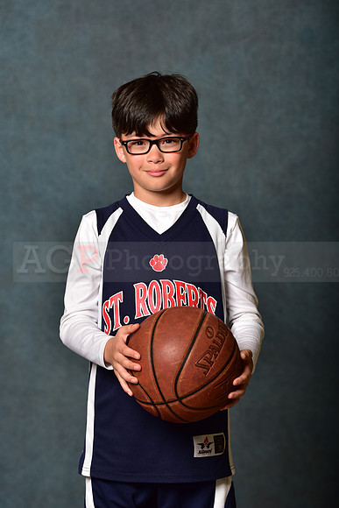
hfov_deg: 8.9
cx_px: 170
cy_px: 254
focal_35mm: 155
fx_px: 2188
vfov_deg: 13.2
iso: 250
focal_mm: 155
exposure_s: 1/250
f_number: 4.5
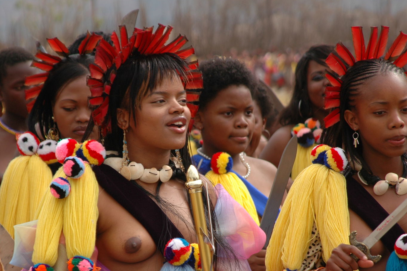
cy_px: 190
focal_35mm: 254
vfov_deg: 5.4
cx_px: 177
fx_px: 2869
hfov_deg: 8.1
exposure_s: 1/500
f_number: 5.6
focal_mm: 120
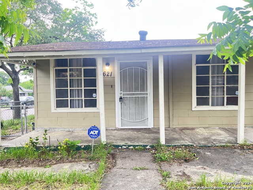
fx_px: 190
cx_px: 126
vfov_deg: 53.1
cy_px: 95
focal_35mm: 26
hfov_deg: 67.3
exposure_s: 1/122
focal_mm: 5.1
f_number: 1.6
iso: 80
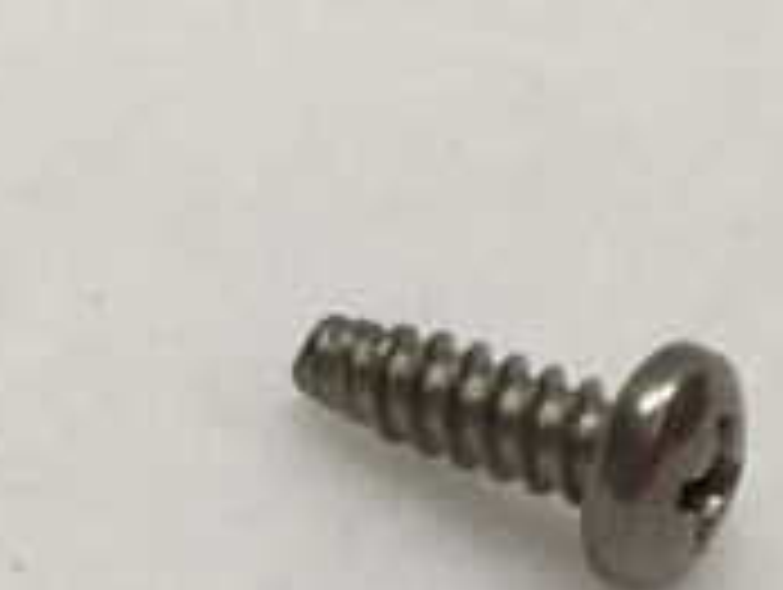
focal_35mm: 100
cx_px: 382
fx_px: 2265
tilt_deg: -45.3
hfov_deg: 19.6
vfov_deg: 14.6
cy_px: 576
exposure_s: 1/30
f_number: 2.2
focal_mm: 4.15
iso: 40
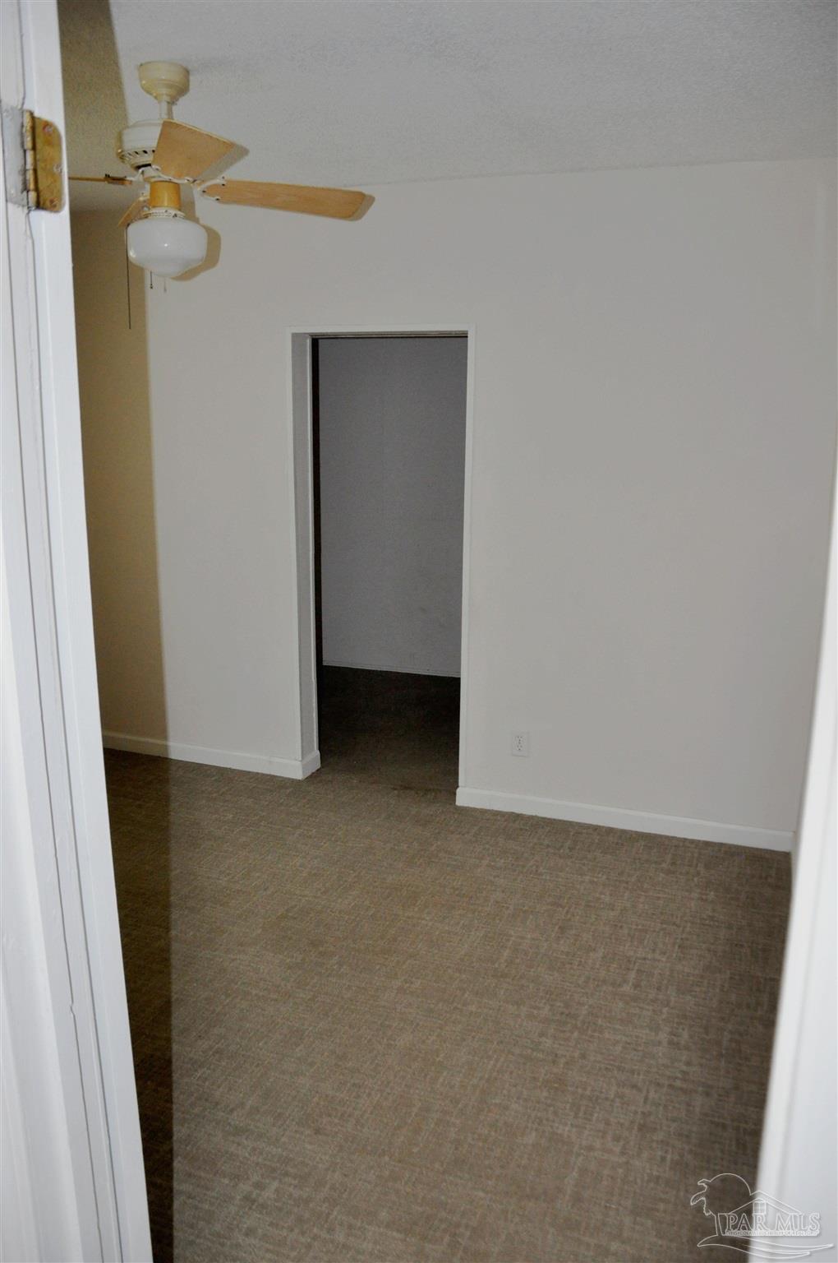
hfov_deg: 47.8
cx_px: 419
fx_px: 945
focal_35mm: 27
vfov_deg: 67.4
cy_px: 632
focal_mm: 18
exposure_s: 1/60
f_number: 4.5
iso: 1250
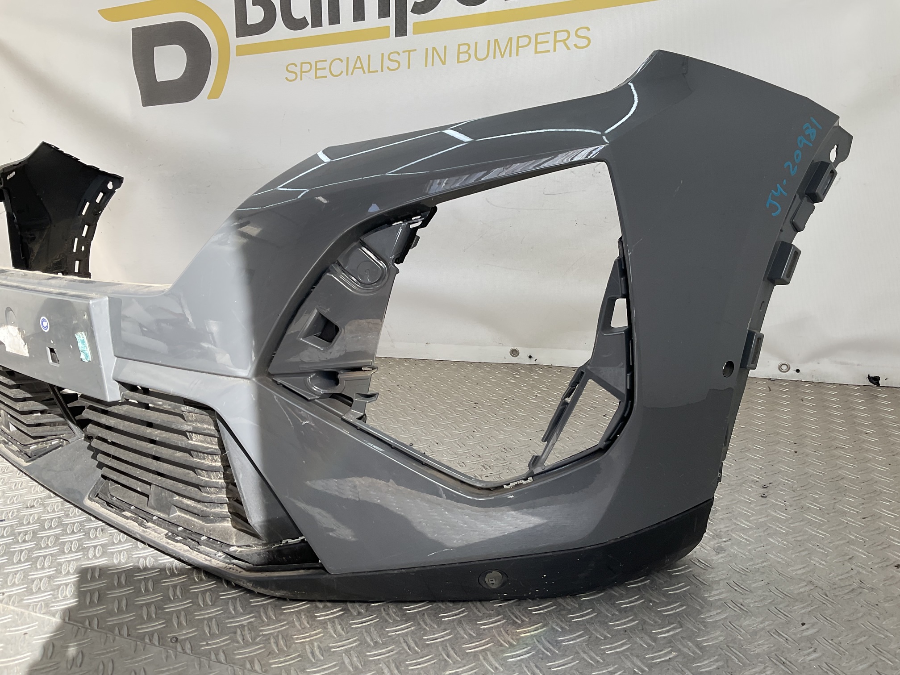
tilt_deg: -13.7
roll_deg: +1.4
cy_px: 338
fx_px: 754
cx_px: 450
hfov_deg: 61.7
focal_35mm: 29
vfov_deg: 48.2
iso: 16
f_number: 1.8
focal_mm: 3
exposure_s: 1/281
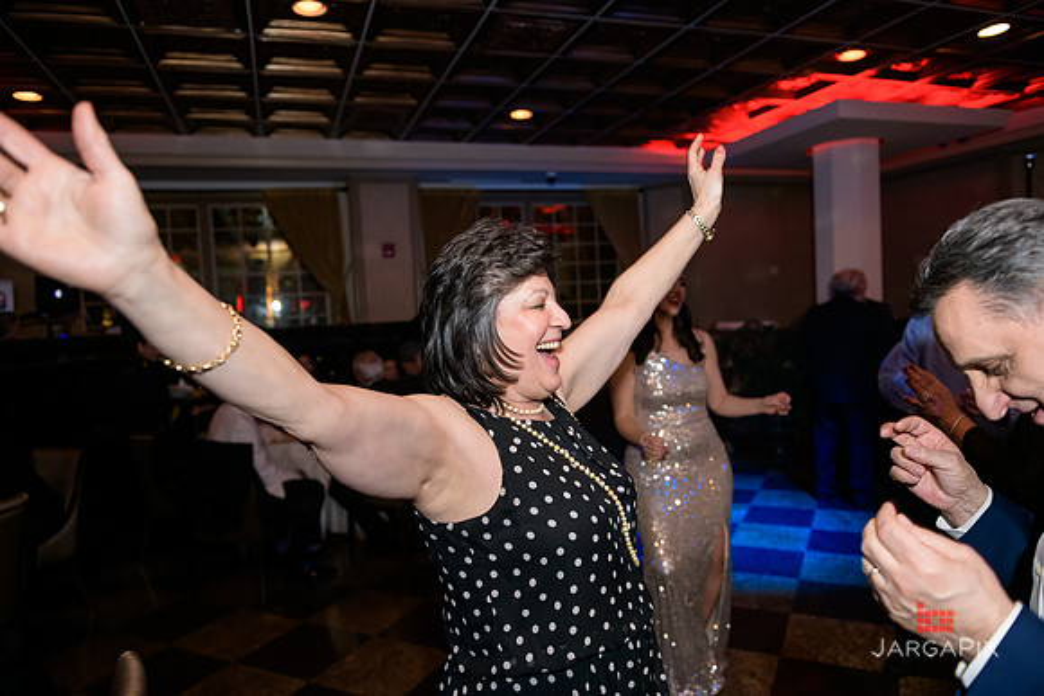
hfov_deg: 73.7
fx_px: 696
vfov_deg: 53.2
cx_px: 522
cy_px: 348
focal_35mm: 24
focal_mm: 24
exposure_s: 1/125
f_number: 3.2
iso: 1600
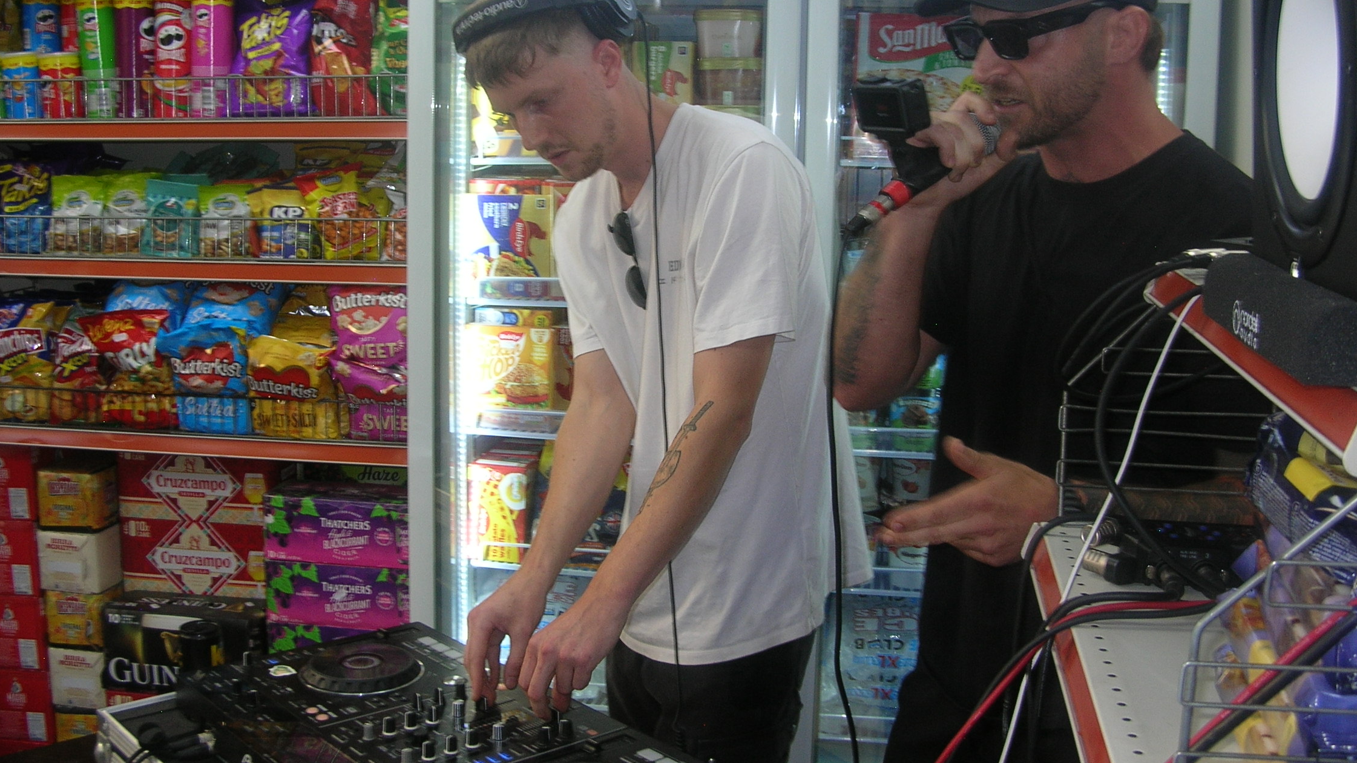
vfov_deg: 29.7
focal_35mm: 40
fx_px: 1439
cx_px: 672
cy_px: 334
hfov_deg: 50.5
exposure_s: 1/30
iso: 50
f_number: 2.7
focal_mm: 6
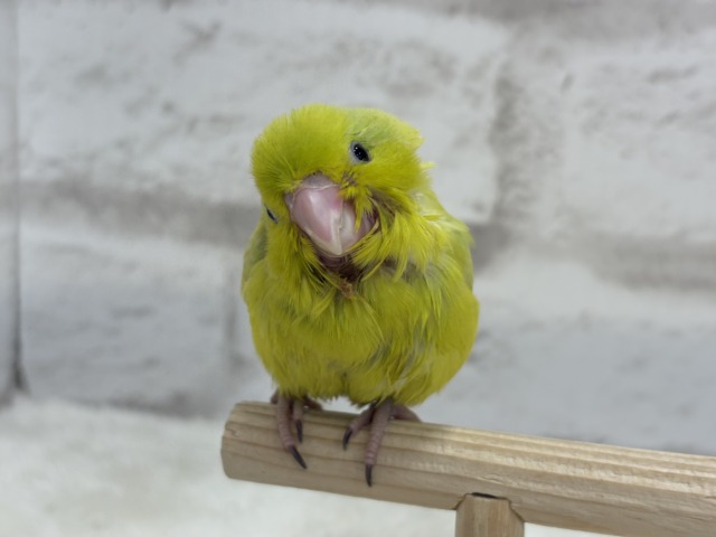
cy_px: 268
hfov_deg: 36.8
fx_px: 1076
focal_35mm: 52
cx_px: 358
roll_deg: -2.0
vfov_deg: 28.0
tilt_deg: -10.3
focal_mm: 5.96
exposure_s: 1/100
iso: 80
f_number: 1.6
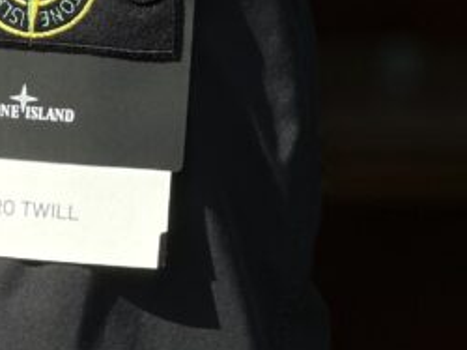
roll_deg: -1.1
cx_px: 22
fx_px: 4259
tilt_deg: -7.7
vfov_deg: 4.7
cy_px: -94
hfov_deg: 6.3
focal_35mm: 316
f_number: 2.8
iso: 32
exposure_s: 1/525
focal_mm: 9
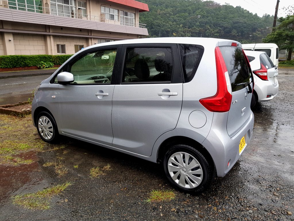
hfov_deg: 67.3
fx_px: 221
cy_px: 110
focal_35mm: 26
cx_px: 147
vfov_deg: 53.1
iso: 80
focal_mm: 4.2
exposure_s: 1/50
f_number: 1.7
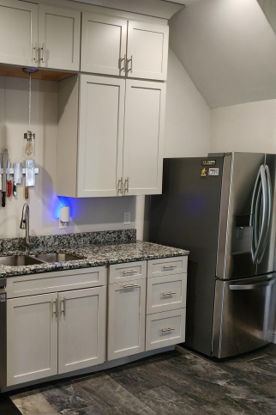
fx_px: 379
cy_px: 212
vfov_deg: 57.2
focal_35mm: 33
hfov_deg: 36.2
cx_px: 4
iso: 400
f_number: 1.8
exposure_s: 1/120
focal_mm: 6.4
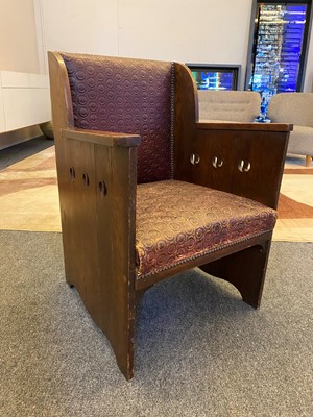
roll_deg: -1.6
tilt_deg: -19.9
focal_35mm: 26
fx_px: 313
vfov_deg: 67.3
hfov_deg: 53.1
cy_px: 208
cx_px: 156
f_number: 1.8
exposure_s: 1/50
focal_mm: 4.25
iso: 500
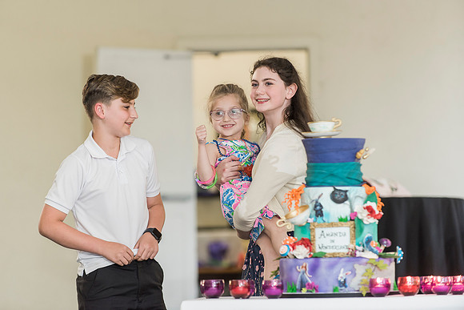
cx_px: 225
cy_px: 152
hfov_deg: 10.5
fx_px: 2531
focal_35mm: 196
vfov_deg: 7.0
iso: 1000
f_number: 4
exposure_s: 1/160
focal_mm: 190
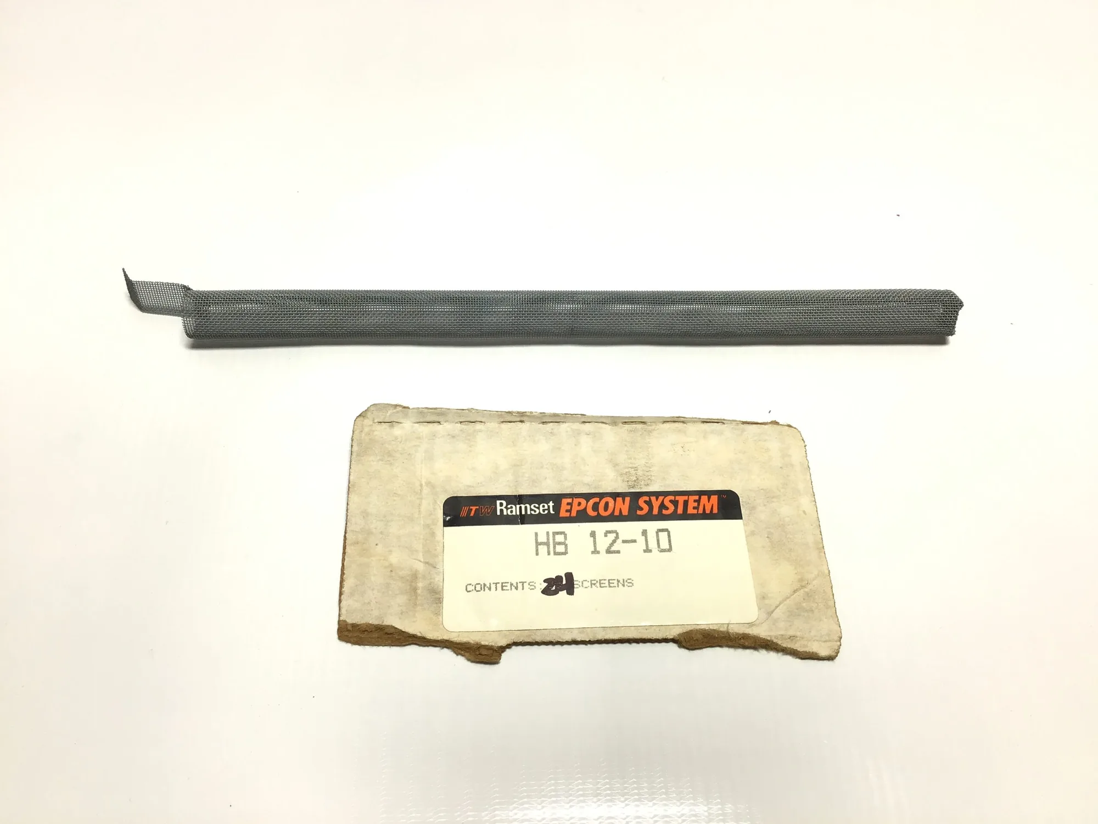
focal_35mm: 31
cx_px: 549
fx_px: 983
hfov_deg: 58.4
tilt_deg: -56.7
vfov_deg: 45.4
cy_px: 412
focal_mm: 3.3
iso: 25
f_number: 2.4
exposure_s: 1/197
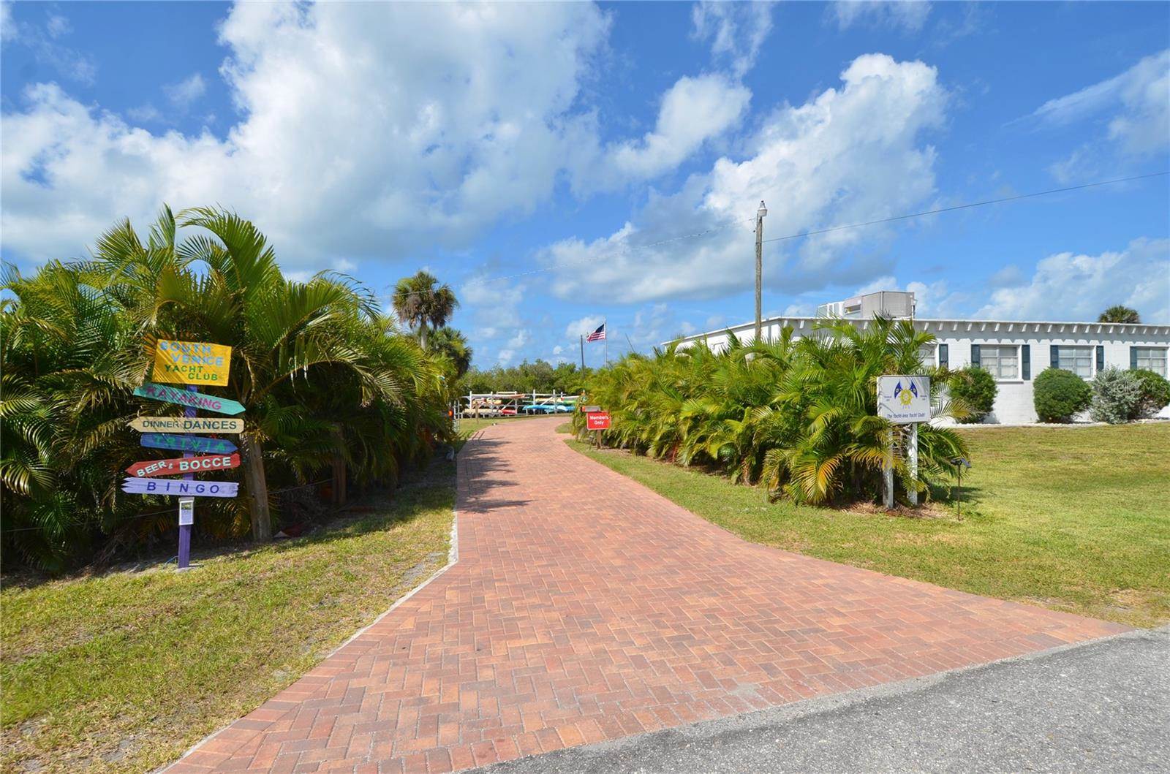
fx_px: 584
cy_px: 387
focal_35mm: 18
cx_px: 585
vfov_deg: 67.1
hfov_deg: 90.1
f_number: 10
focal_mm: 12
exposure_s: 1/250
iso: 100
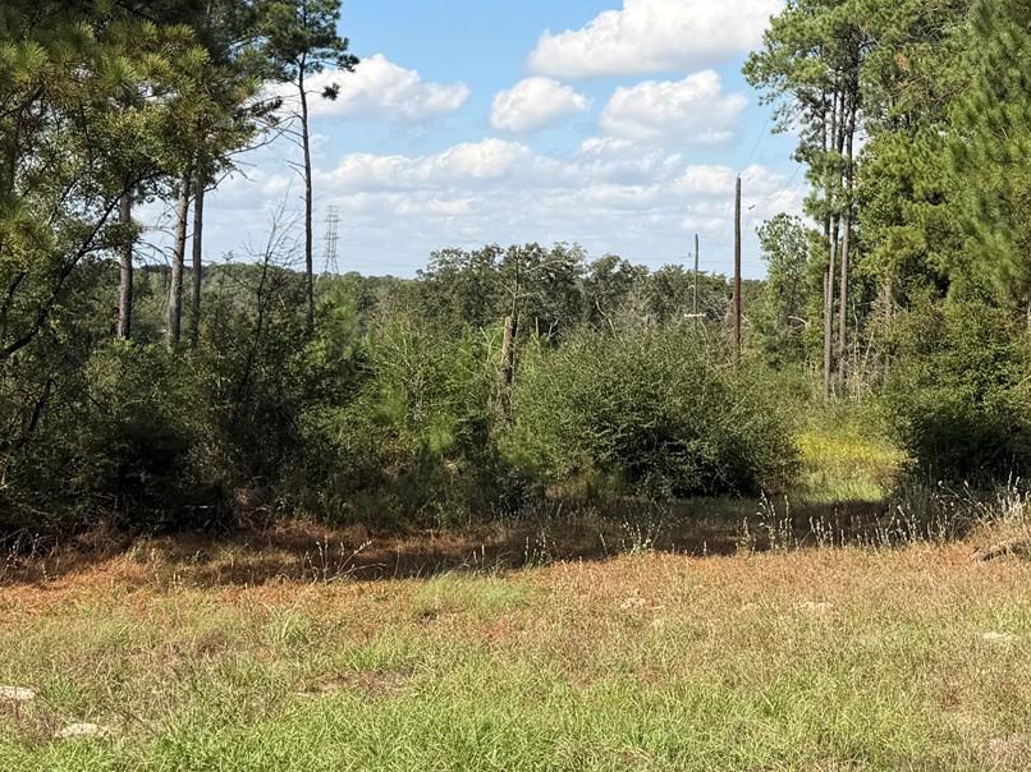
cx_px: 909
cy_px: 97
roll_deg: -1.1
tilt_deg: +5.9
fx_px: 1816
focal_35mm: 61
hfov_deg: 30.4
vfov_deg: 23.5
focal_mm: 6.76
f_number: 1.78
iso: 80
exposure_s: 1/3953
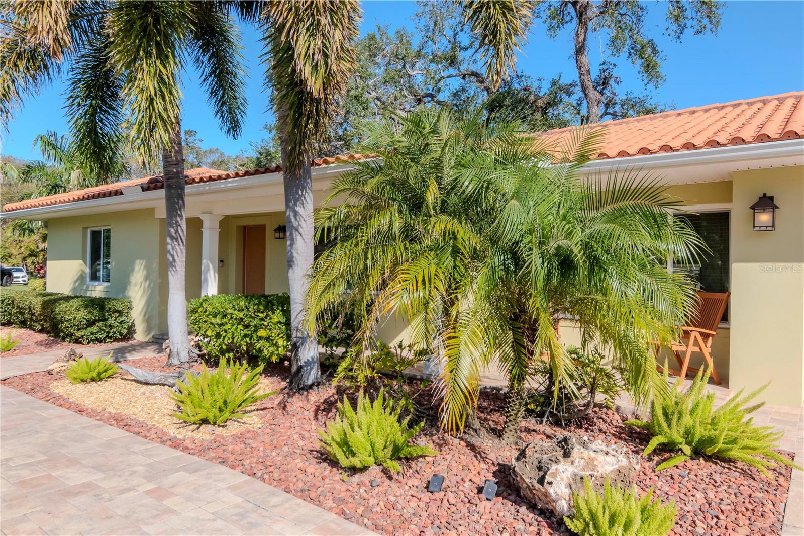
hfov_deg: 73.8
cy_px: 268
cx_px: 402
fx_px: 536
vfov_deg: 53.1
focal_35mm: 24
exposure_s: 1/800
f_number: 14
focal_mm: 16
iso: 1000
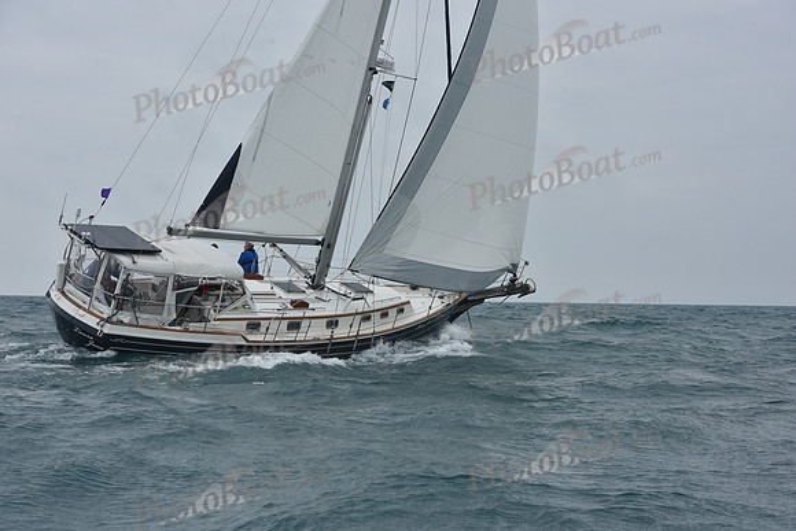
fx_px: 1548
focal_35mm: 70
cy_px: 266
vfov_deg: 19.5
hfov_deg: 28.8
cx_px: 398
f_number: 9
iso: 250
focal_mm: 70
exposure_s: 1/800
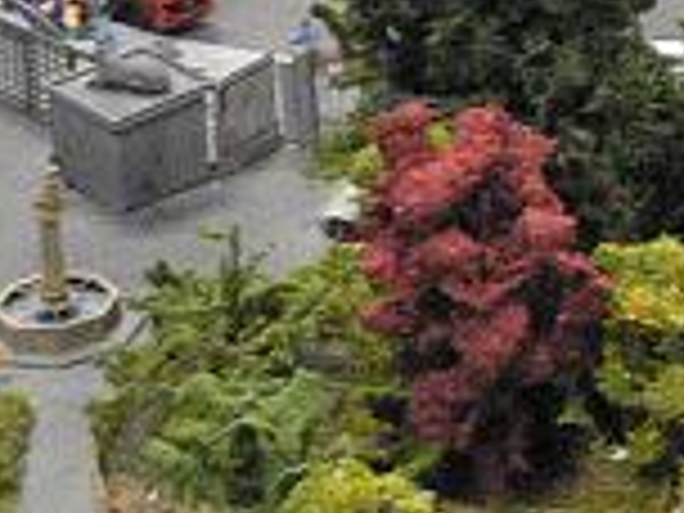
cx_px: 1422
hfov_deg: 9.6
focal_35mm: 190
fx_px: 3754
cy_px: -567
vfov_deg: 7.5
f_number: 2.8
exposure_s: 1/15
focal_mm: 6
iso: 400
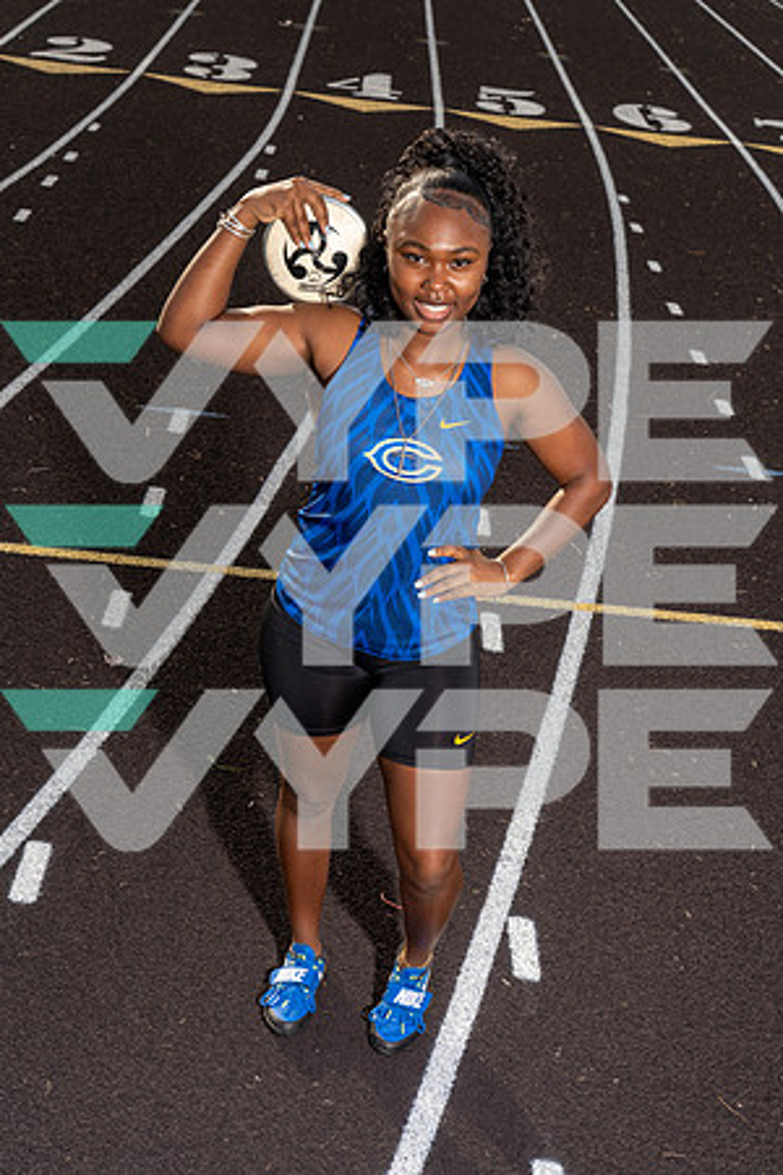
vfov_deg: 41.1
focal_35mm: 48
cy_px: 588
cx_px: 392
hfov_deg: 28.1
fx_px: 1566
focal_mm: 48
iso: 160
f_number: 10
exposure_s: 1/250
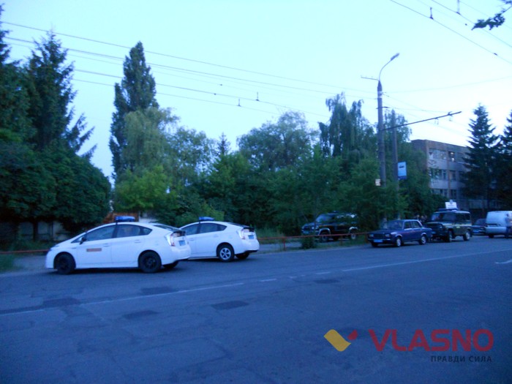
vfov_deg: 51.4
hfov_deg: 65.3
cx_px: 256
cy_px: 192
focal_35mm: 27
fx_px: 399
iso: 400
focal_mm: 4.9
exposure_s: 1/3
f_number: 3.2
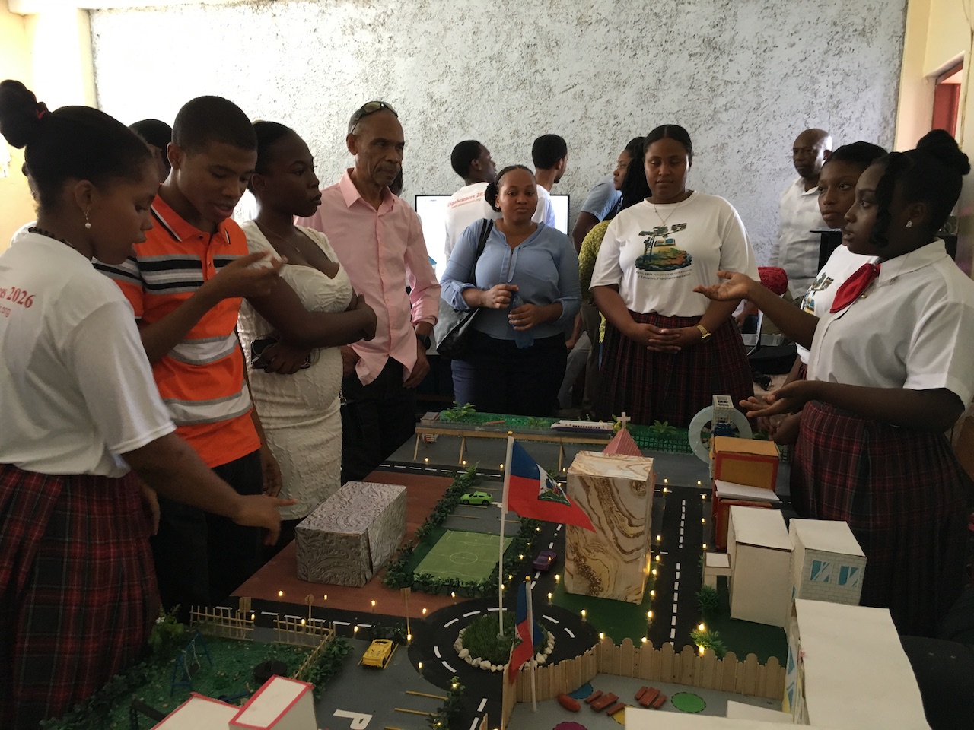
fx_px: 816
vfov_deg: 48.2
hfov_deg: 61.7
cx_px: 487
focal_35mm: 29
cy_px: 365
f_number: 2.2
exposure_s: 1/30
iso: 100
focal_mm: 4.15
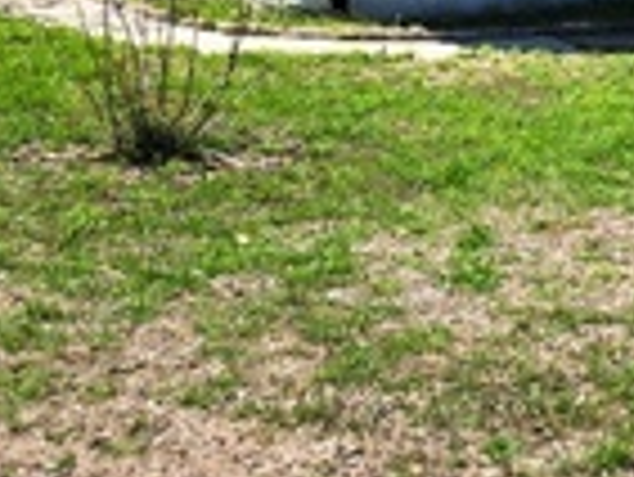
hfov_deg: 17.8
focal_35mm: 104
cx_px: 791
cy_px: -450
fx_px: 1906
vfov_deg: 12.6
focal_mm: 6.3
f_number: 1.7
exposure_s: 1/5153
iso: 80
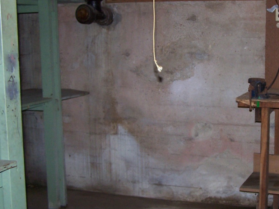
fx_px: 492
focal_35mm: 61
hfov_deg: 30.9
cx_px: 222
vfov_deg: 24.0
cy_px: 95
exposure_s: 1/60
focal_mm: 6.3
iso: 140
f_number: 2.8
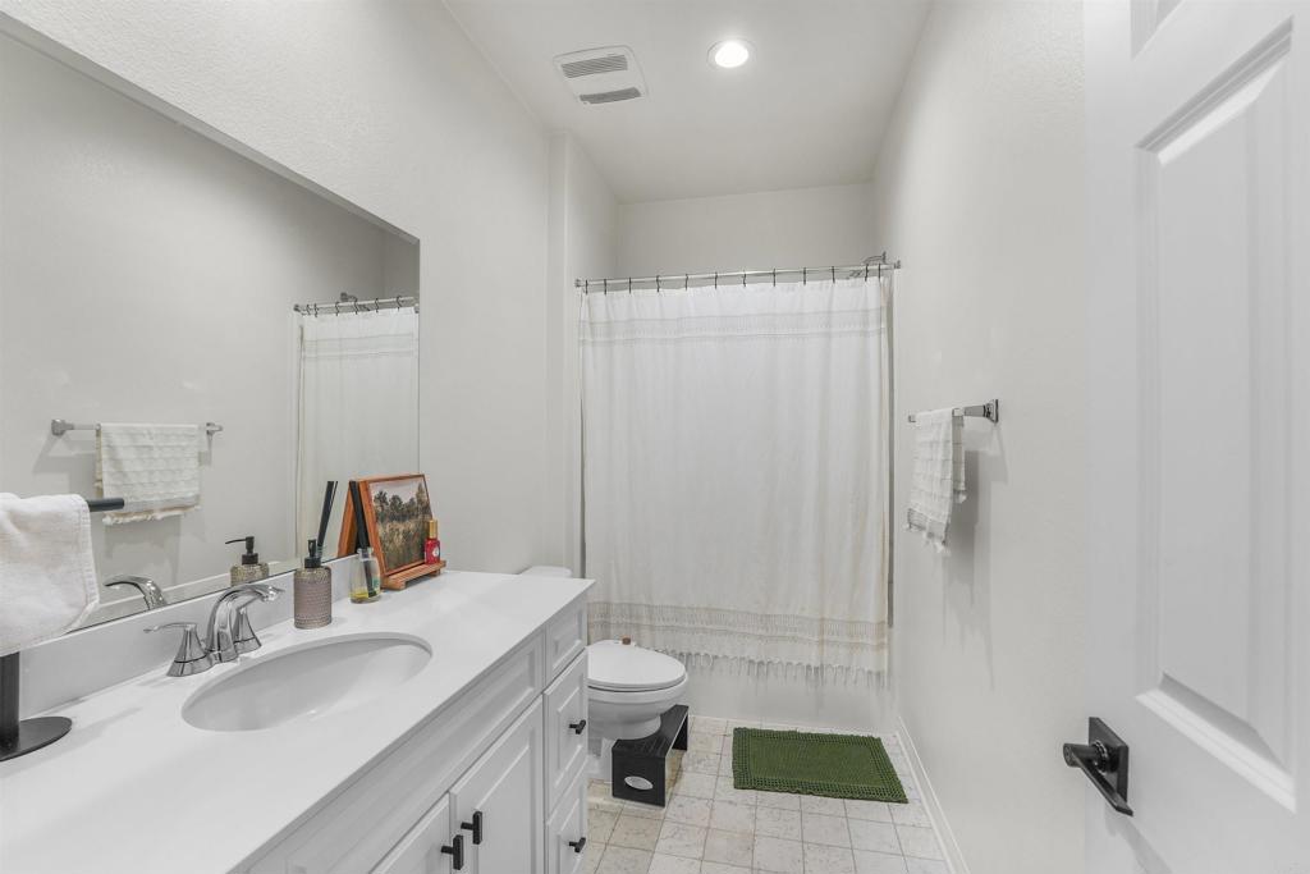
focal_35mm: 15
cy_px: 437
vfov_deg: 77.3
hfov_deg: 100.4
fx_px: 546
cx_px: 655
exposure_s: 1/10
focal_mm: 10
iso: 100
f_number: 5
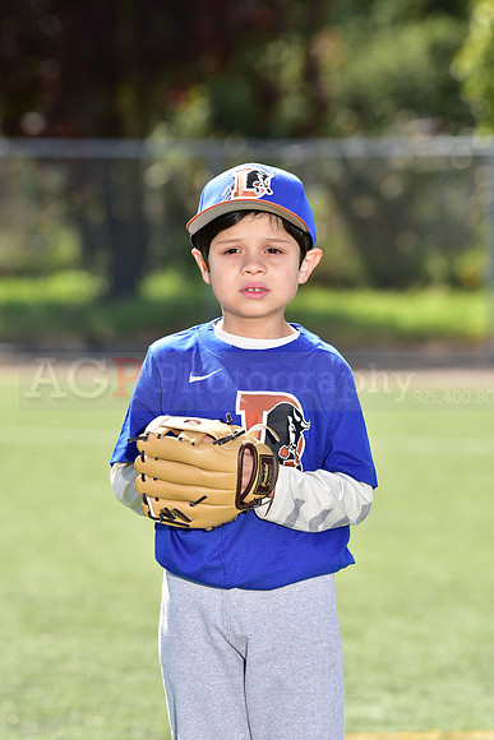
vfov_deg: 11.1
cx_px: 247
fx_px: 3805
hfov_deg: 7.4
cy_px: 370
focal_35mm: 185
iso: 100
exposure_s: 1/250
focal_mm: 185
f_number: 5.6
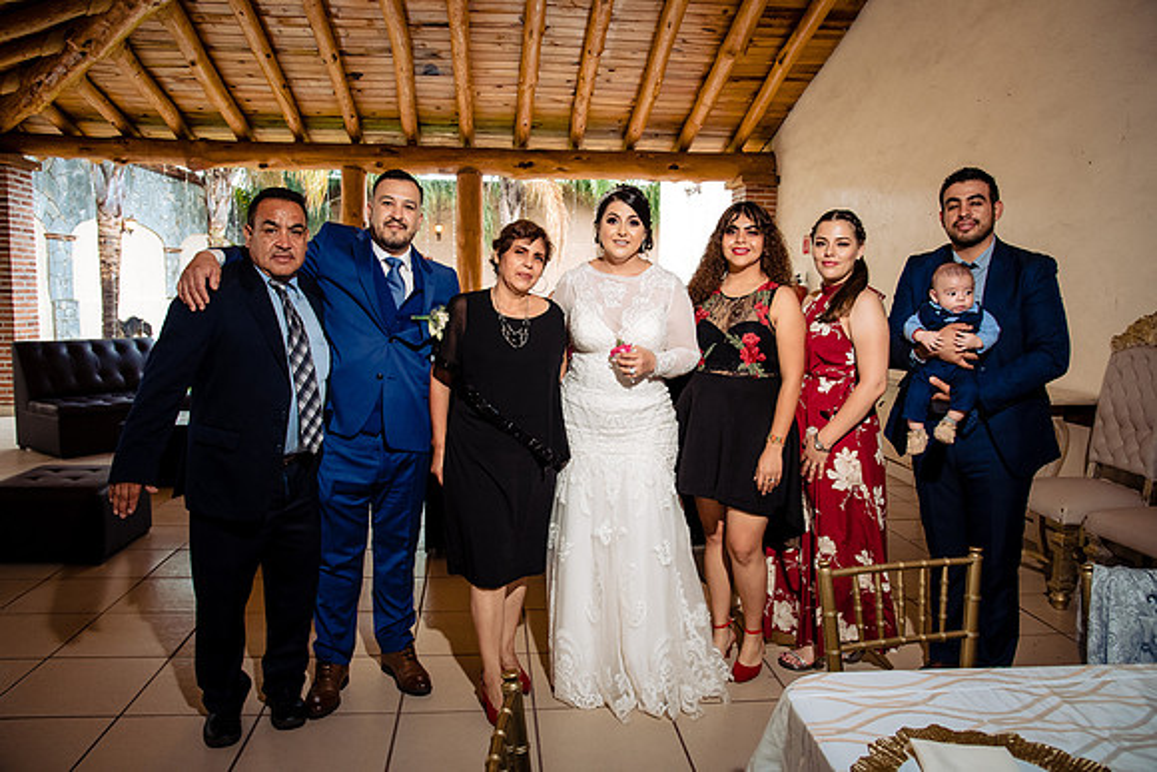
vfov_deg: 53.2
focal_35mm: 24
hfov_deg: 73.7
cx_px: 578
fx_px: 771
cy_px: 386
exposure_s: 1/125
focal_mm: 24
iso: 2000
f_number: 7.1
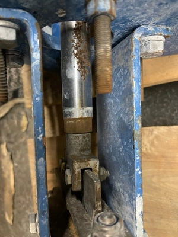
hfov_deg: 53.1
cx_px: 89
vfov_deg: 67.3
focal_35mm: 26
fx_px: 178
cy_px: 118
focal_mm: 5.1
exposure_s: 1/30
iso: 640
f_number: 1.6
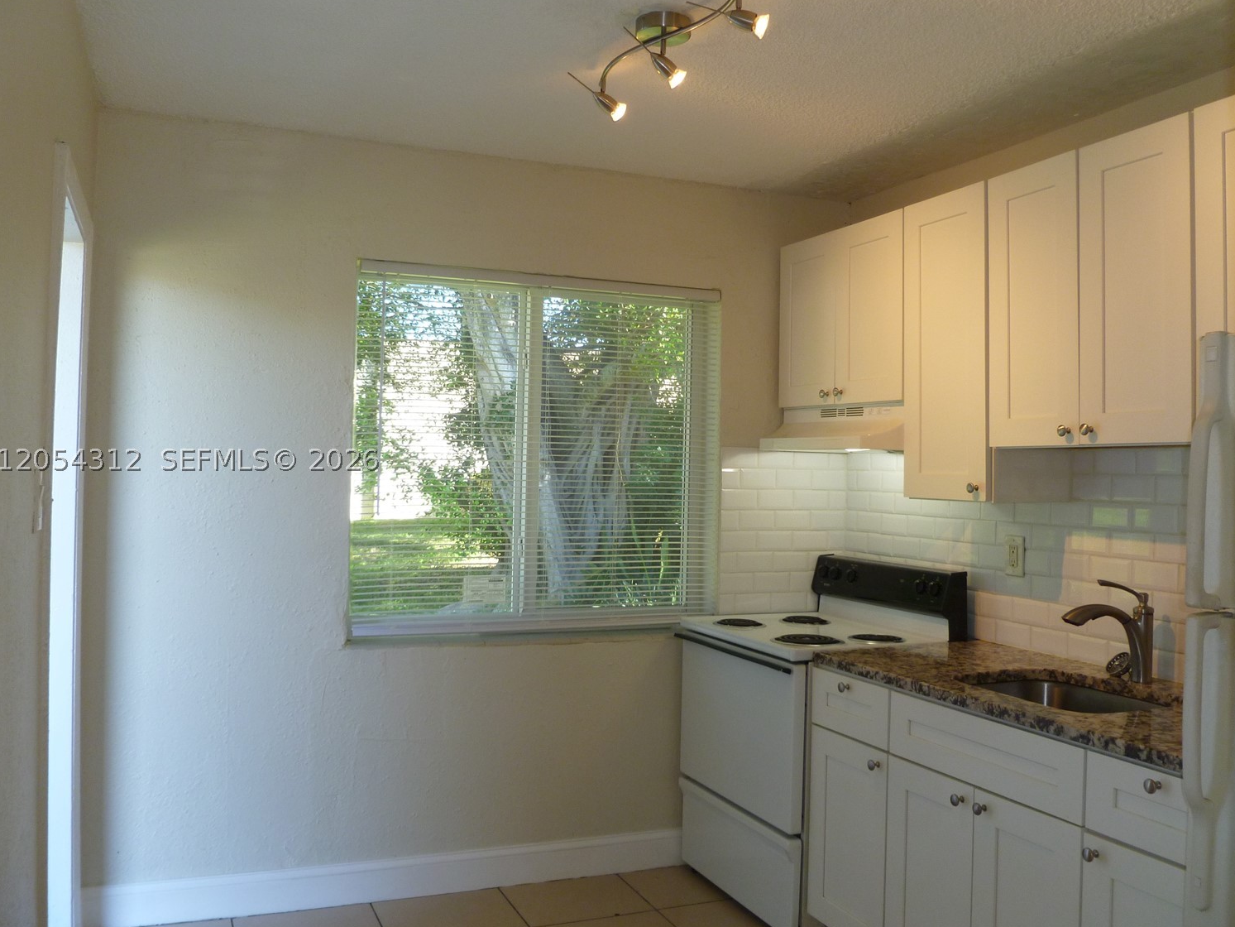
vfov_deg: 46.8
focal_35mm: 30
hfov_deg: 60.0
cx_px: 632
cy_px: 459
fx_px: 1070
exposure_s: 1/30
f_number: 3.3
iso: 125
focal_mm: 5
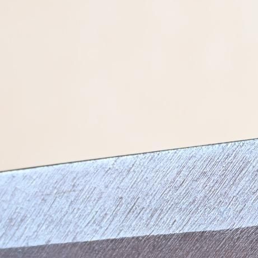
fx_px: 2100
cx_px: 339
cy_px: 170
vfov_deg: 7.0
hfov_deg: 7.0
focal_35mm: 249
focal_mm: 64
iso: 100
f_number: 5
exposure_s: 1/2
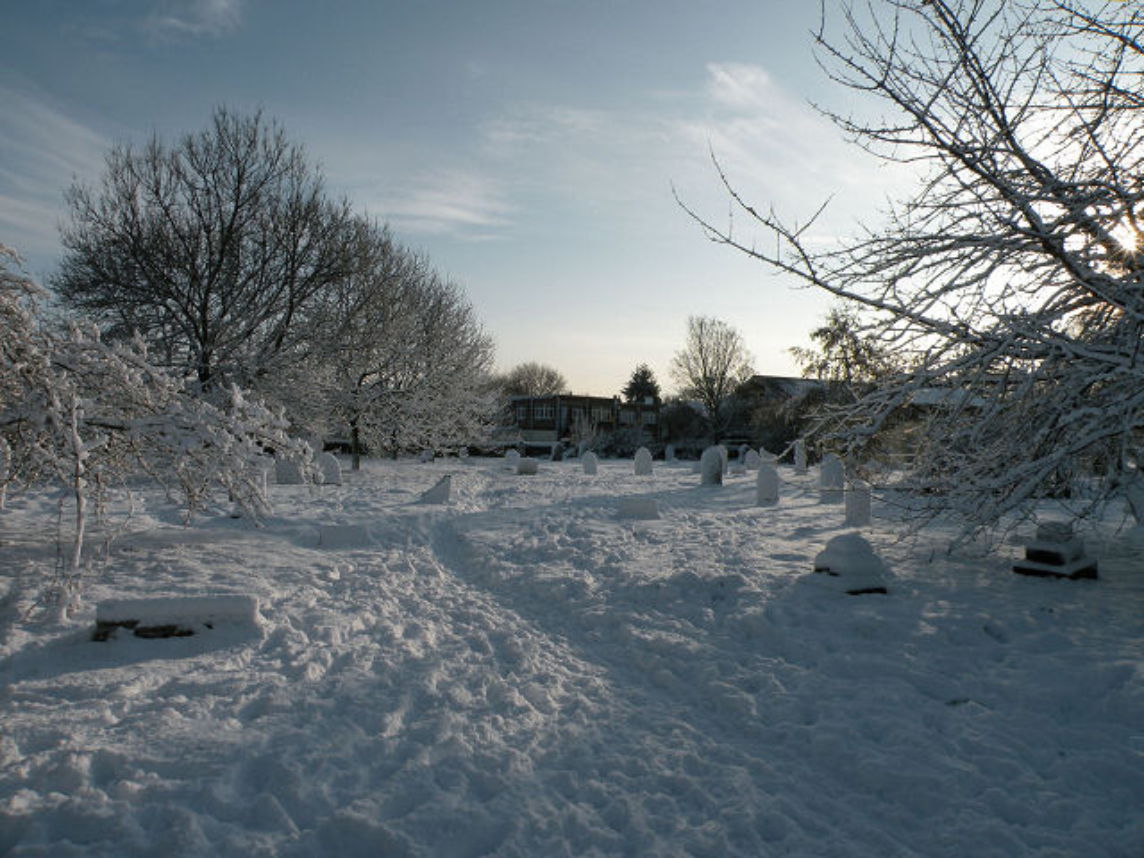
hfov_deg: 65.3
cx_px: 572
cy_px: 429
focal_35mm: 27
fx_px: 892
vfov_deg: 51.4
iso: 64
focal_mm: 4.7
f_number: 8
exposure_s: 1/332
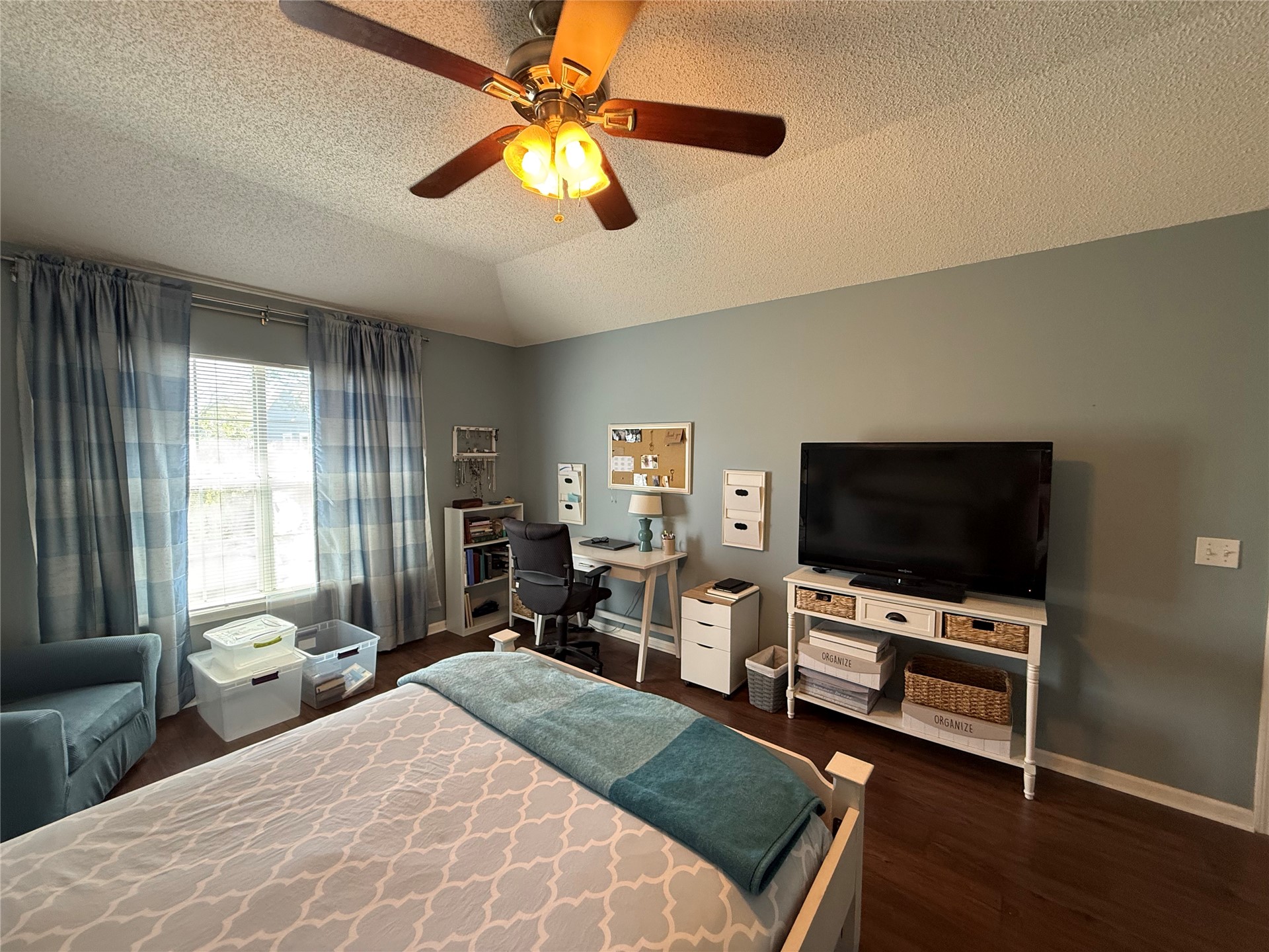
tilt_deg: -3.4
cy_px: 476
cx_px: 634
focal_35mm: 14
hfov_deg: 102.1
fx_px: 513
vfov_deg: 85.7
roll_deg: -0.6
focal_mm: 2.22
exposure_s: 1/60
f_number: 2.2
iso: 250
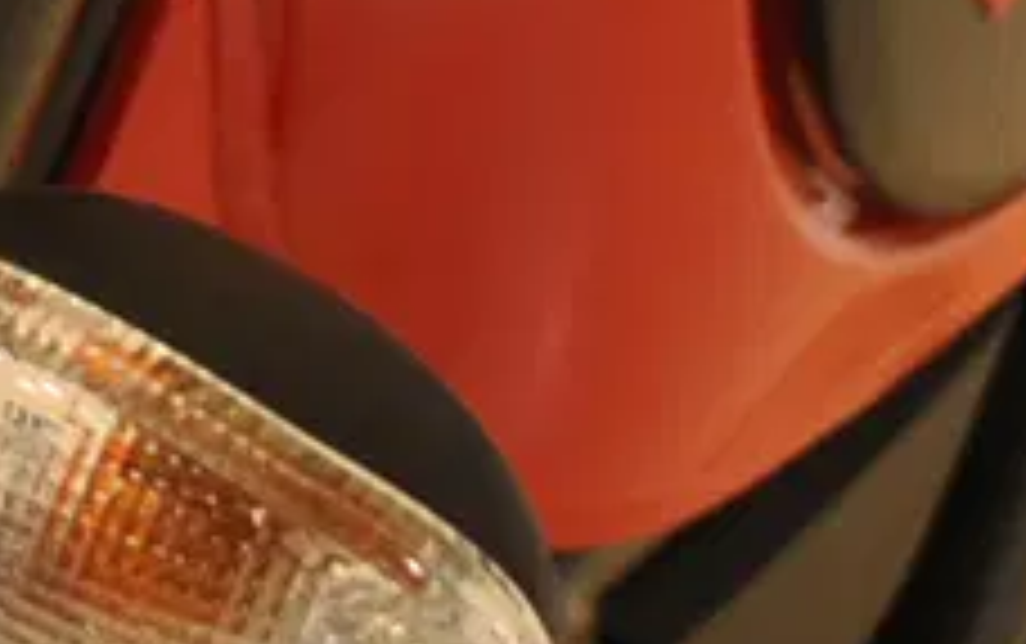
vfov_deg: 6.1
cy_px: -691
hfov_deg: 9.8
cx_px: -421
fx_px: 5850
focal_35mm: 209
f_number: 4.2
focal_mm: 26
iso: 200
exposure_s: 1/50
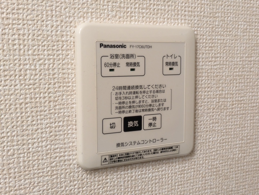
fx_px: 382
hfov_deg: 37.5
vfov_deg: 28.6
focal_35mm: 51
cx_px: 130
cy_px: 98
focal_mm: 5.43
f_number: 1.89
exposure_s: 1/60
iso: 348
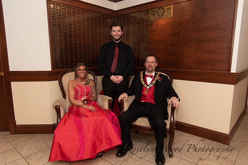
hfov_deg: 73.0
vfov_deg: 52.5
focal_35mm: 24
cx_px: 124
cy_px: 82
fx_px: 168
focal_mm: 24
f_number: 4
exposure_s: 1/200
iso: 800
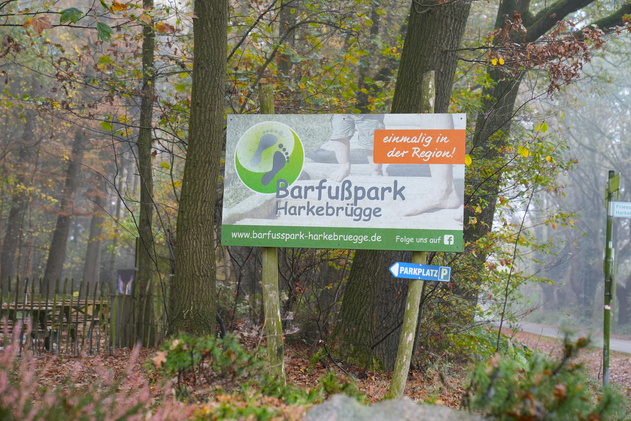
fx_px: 1227
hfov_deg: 28.8
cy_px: 210
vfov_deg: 19.5
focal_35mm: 70
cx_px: 316
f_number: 4
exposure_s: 1/160
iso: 1000
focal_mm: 70
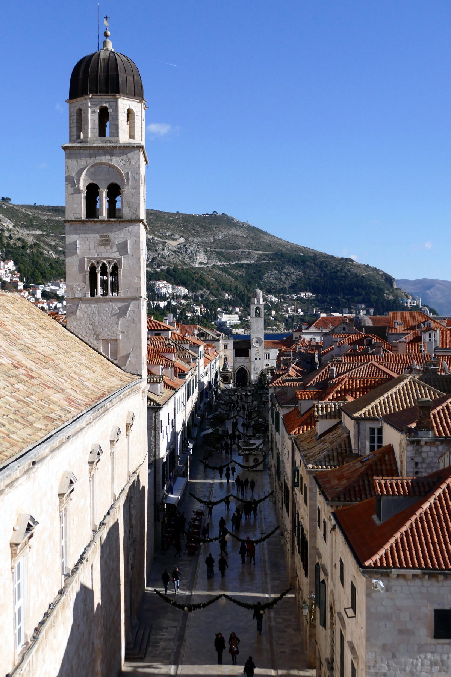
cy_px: 338
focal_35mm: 50
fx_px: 940
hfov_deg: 27.0
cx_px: 226
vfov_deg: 39.6
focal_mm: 18.17
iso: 800
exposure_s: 1/13000
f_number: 3.3
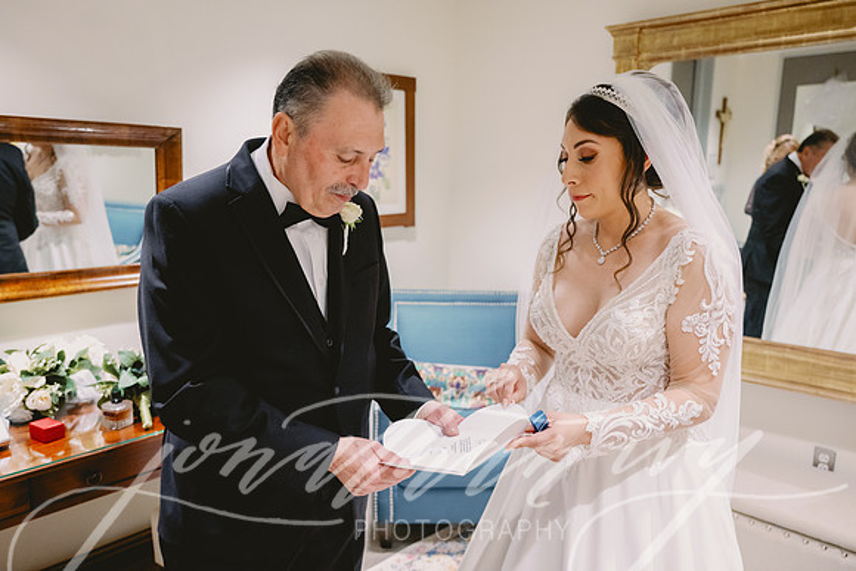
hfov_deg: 65.5
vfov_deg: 46.4
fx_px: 666
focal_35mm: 28
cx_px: 428
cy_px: 286
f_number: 2.8
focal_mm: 28
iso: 2000
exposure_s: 1/200
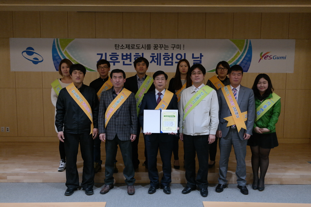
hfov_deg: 61.9
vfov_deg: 43.6
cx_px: 156
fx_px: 259
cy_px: 104
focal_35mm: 30
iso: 1600
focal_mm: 20
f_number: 3.5
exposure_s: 1/40
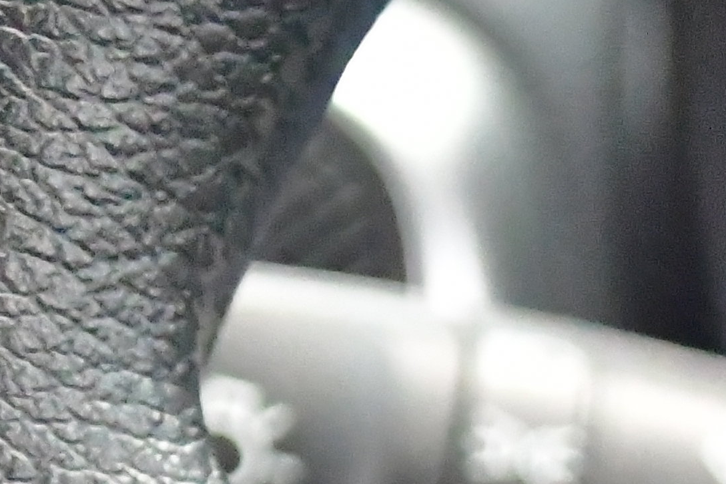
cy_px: 1146
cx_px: 1108
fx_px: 6190
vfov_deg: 4.4
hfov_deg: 6.6
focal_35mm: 307
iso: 16000
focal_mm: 40
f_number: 5.3
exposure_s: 1/100
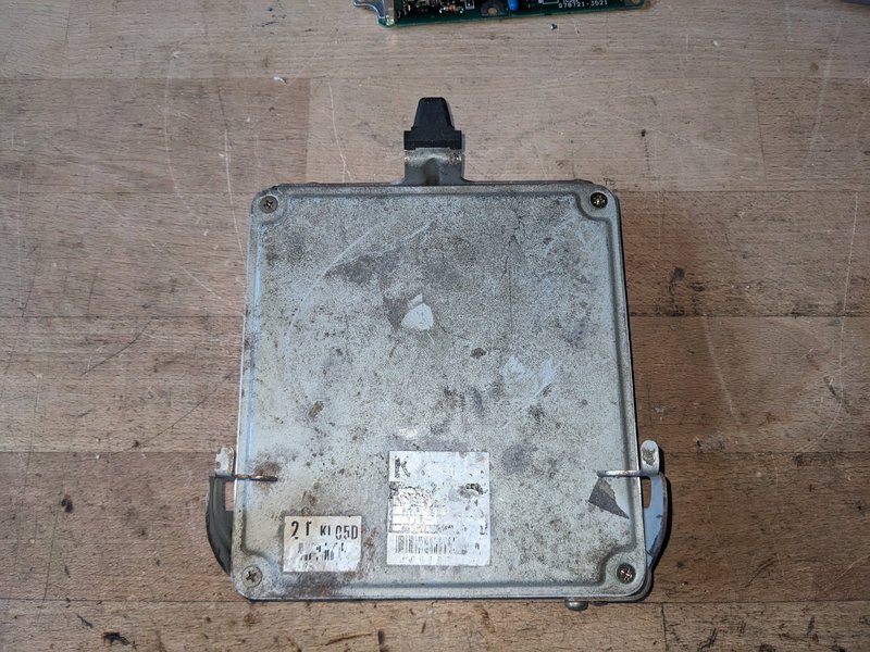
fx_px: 679
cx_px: 435
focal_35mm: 27
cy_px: 326
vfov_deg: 51.4
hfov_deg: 65.3
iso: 319
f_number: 1.73
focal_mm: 4.38
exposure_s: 1/99.9
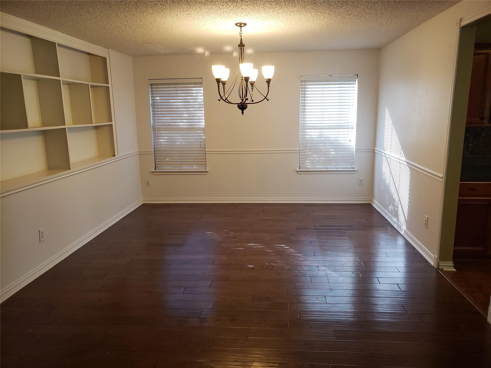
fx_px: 369
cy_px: 184
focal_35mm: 26
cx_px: 246
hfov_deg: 67.3
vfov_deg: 53.1
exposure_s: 1/40
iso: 250
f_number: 2.4
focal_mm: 4.3
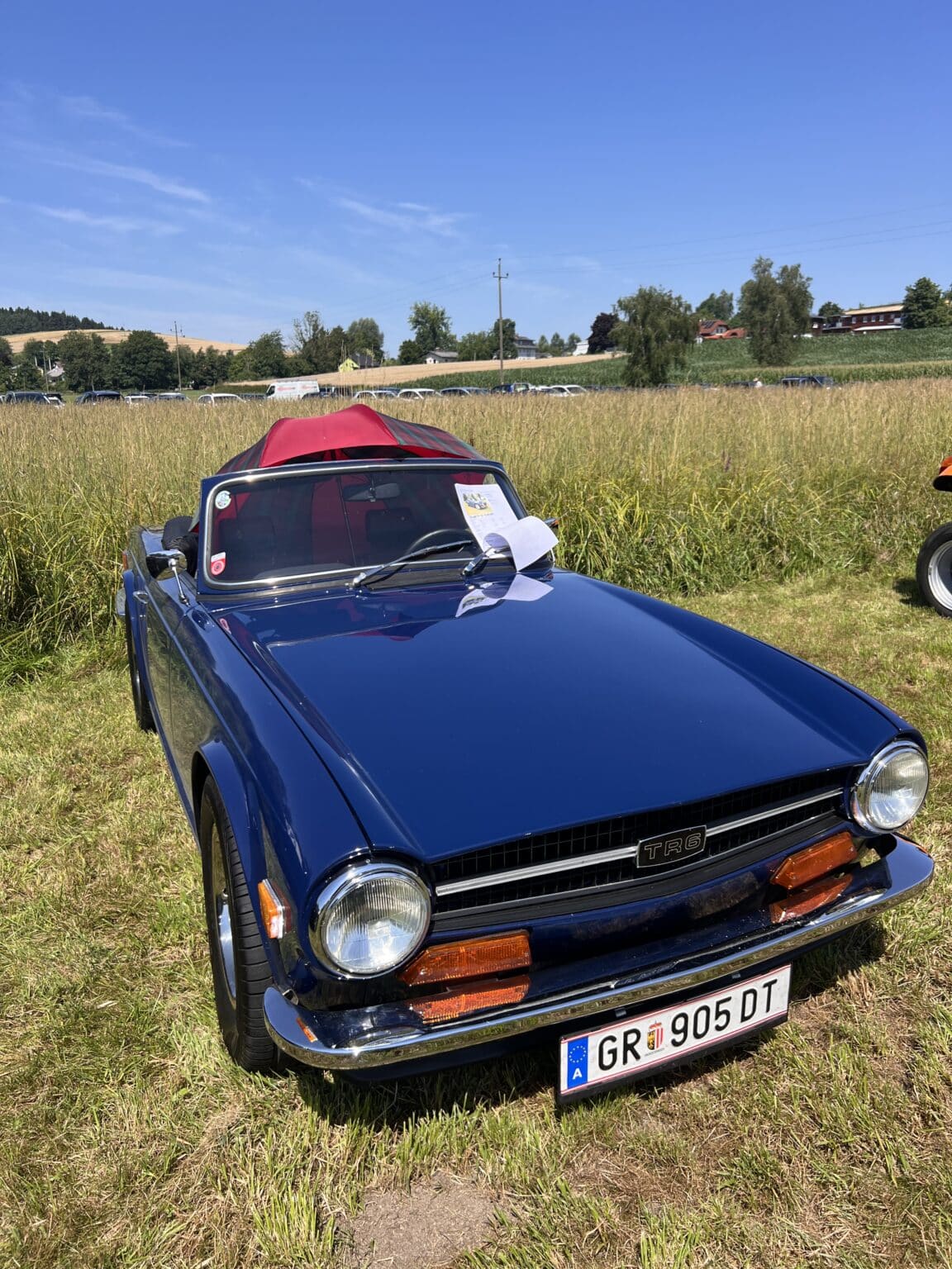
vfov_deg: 67.3
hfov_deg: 53.1
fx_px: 953
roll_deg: +1.9
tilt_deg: -12.0
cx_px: 476
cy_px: 634
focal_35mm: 26
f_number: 1.5
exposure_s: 1/3257
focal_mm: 5.7
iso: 50
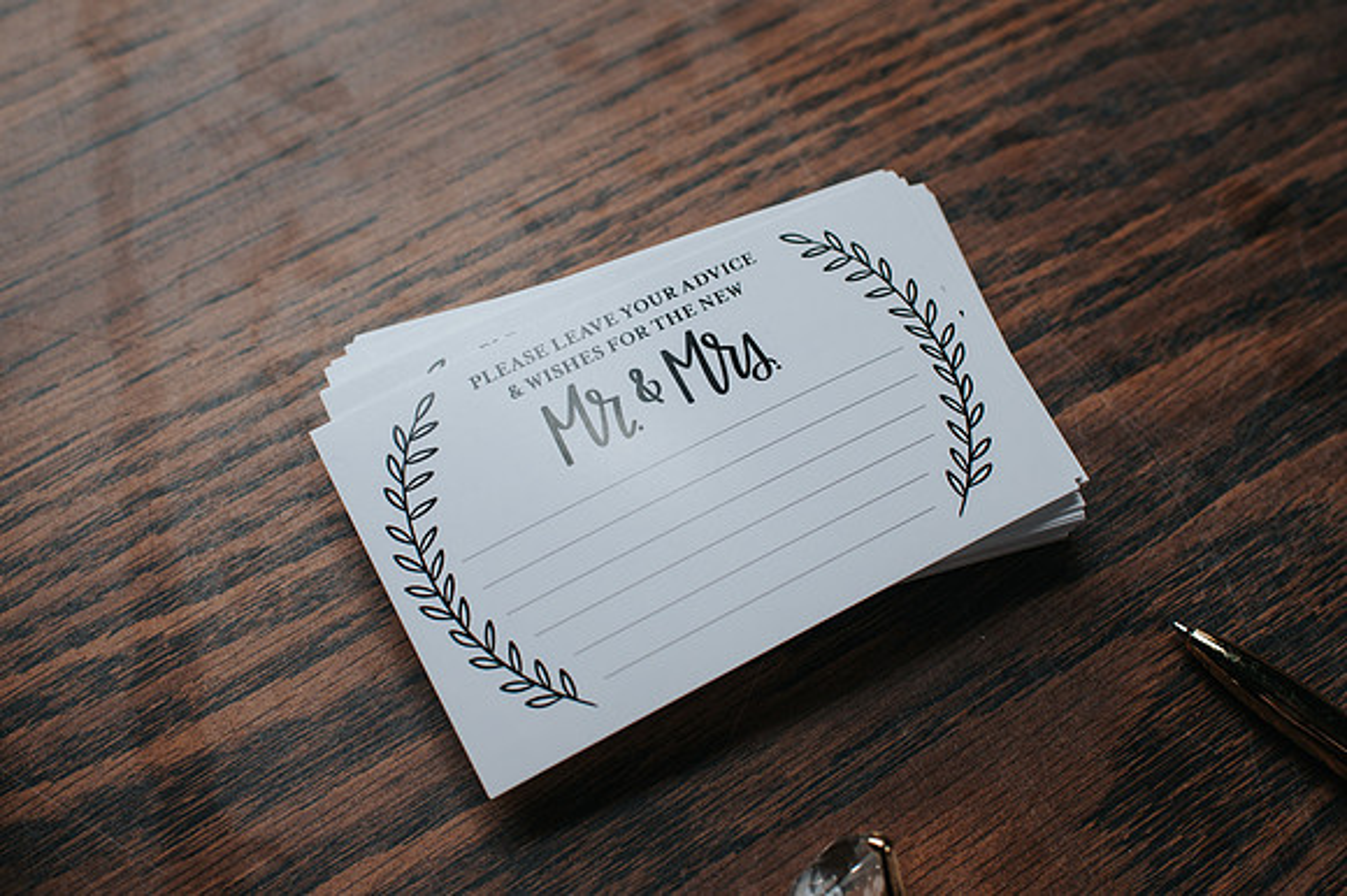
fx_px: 1635
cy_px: 401
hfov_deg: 44.8
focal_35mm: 44
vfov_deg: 30.6
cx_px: 636
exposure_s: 1/200
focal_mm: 35
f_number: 4.5
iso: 720
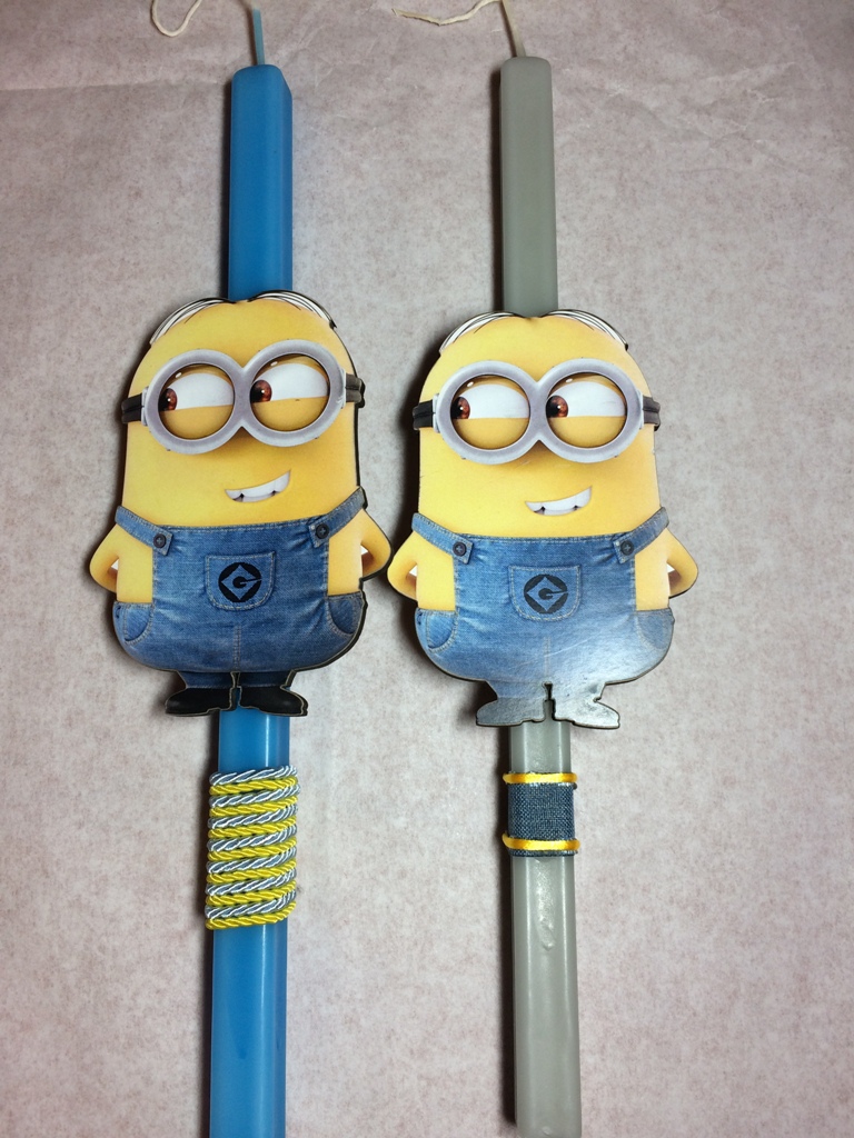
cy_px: 569
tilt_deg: -78.4
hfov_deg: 48.2
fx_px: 954
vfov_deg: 61.7
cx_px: 427
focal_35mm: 29
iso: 32
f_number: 2.2
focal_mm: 4.15
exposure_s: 1/50
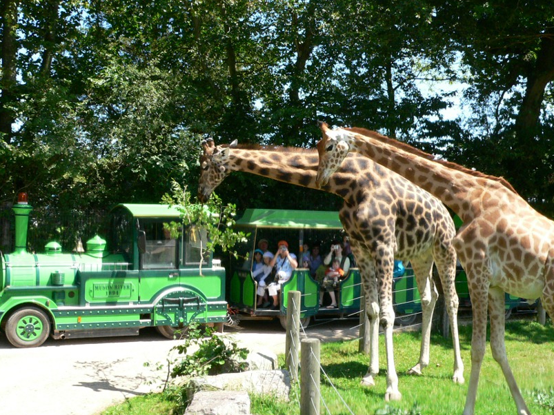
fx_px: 784
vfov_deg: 29.7
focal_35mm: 49
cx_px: 325
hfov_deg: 38.8
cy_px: 198
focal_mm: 6.8
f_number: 4.6
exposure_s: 1/500
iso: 200
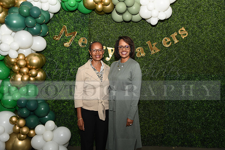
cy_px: 75
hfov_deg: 60.3
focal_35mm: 31
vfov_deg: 42.3
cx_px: 112
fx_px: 194
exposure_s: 1/60
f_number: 4
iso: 100
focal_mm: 31
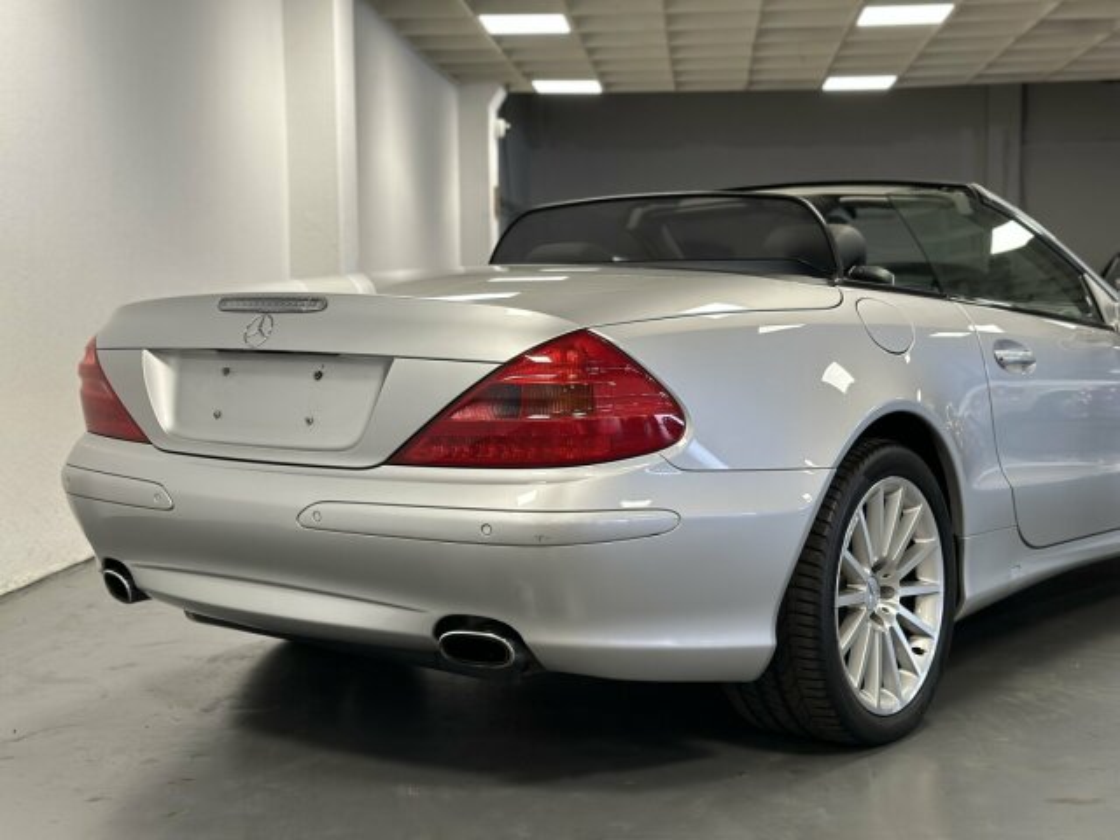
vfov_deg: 30.3
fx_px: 1553
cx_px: 560
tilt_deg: -5.0
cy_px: 420
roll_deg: +0.0
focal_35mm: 48
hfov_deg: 39.7
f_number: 1.78
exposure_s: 1/68
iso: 125
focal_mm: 6.86
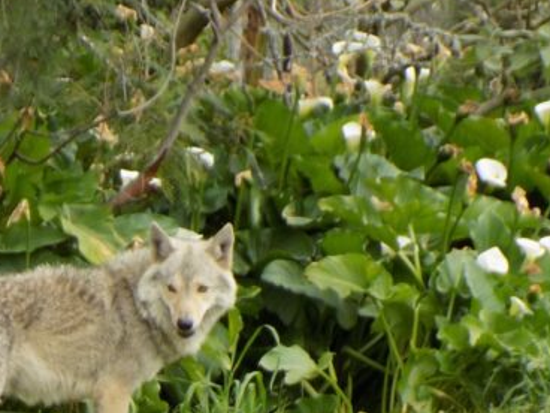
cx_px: -34
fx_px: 4735
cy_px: 561
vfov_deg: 5.0
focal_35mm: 298
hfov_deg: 6.6
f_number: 4.7
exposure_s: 1/125
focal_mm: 19.1
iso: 80
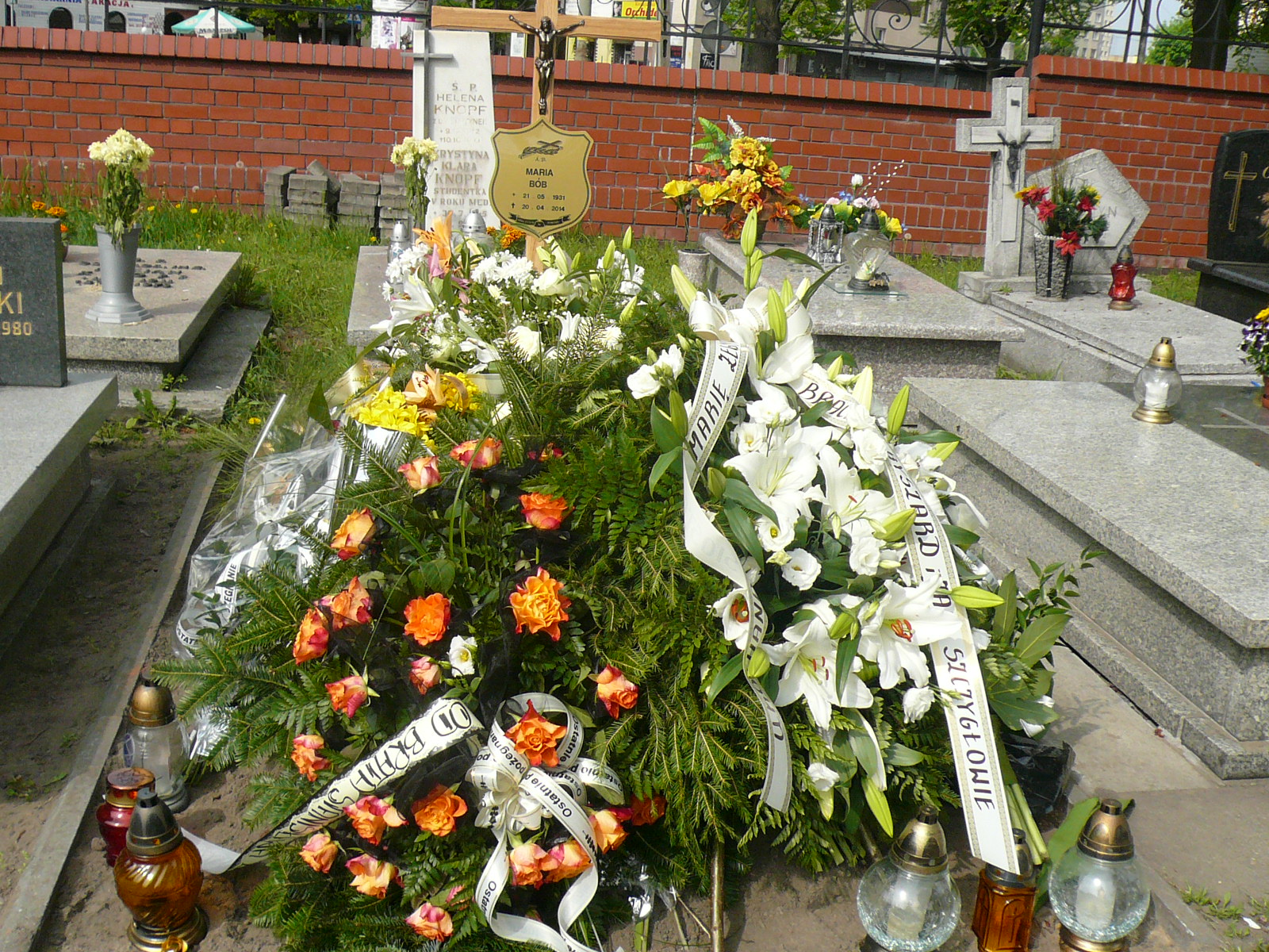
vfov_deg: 37.7
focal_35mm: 38
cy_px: 476
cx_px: 634
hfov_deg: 49.0
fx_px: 1393
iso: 100
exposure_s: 1/160
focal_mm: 4.6
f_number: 8
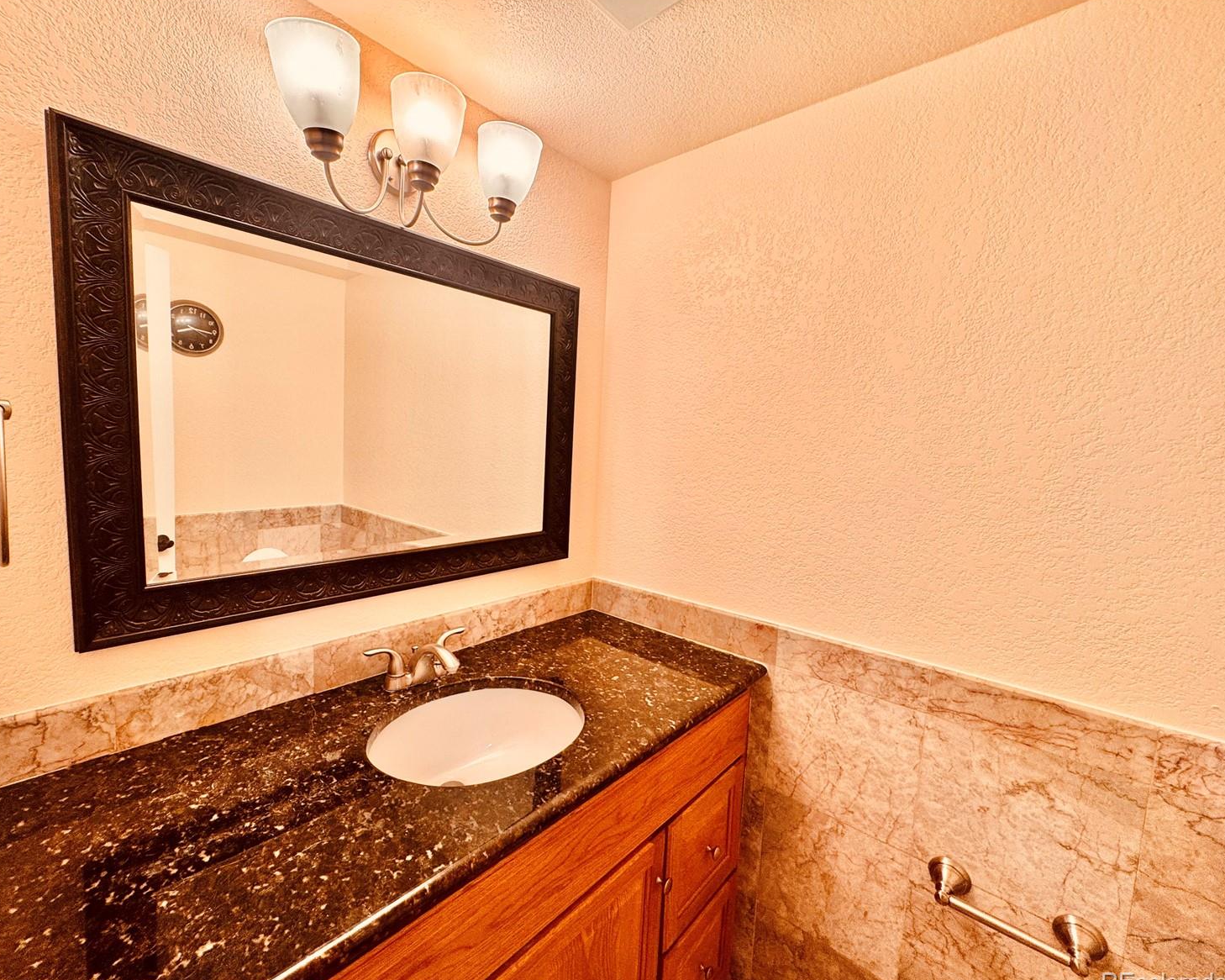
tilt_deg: -6.4
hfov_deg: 96.6
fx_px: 544
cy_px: 495
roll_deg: -1.9
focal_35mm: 15
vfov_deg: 84.0
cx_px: 565
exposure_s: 1/120
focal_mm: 2.22
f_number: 2.2
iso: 125
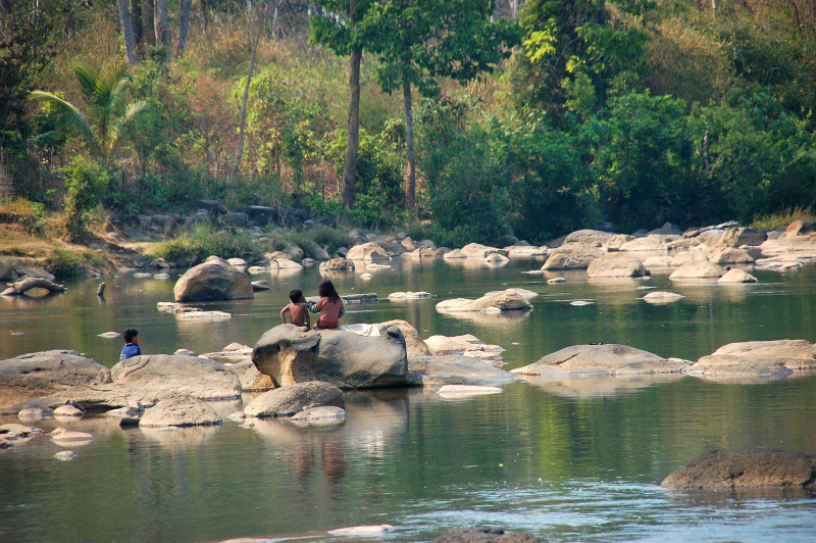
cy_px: 272
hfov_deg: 7.9
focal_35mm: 262
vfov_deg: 5.2
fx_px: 5945
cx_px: 408
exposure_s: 1/500
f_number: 6
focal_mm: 175
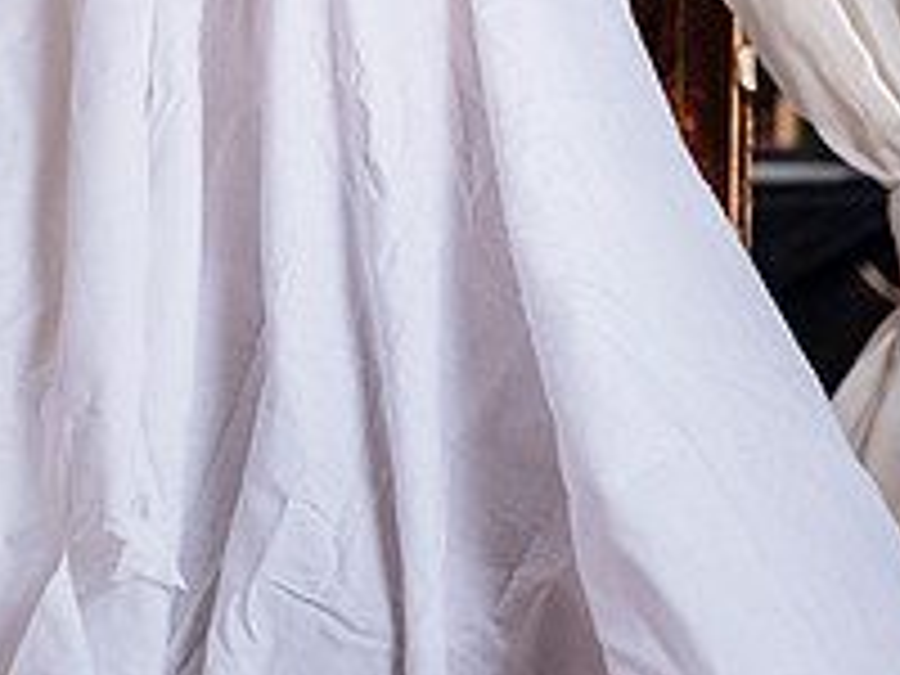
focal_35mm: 125
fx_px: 3250
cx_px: -189
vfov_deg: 11.8
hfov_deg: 15.2
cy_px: 146
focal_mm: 54.6
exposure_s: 1/125
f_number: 7.1
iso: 100
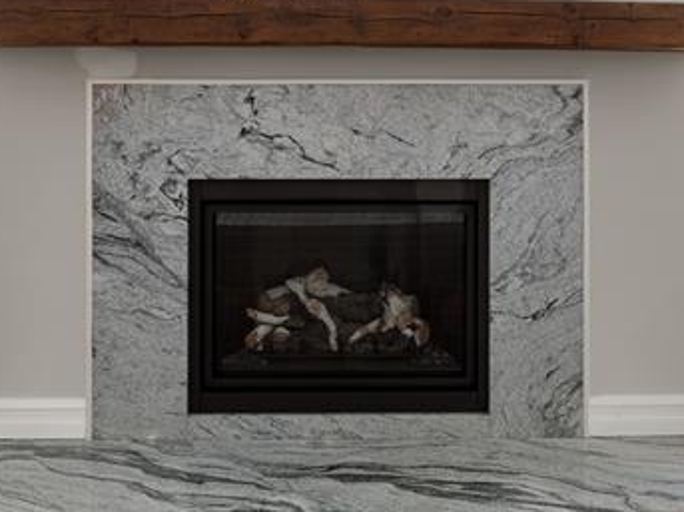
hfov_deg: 43.9
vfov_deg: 32.3
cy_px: 77
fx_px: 849
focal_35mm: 43
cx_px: 353
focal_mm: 15
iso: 100
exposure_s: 1/3
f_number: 11
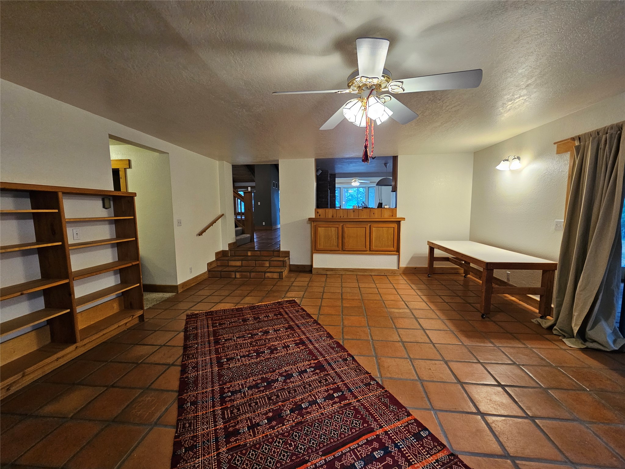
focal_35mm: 13
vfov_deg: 89.9
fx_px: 235
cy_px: 234
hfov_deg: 106.2
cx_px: 312
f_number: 2.2
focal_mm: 2.2
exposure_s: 1/60
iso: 200
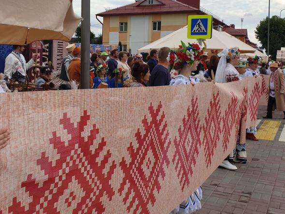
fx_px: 362
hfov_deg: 42.1
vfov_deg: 32.6
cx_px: 83
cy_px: 72
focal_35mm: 44
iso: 50
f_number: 2.4
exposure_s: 1/1462
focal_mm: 4.3
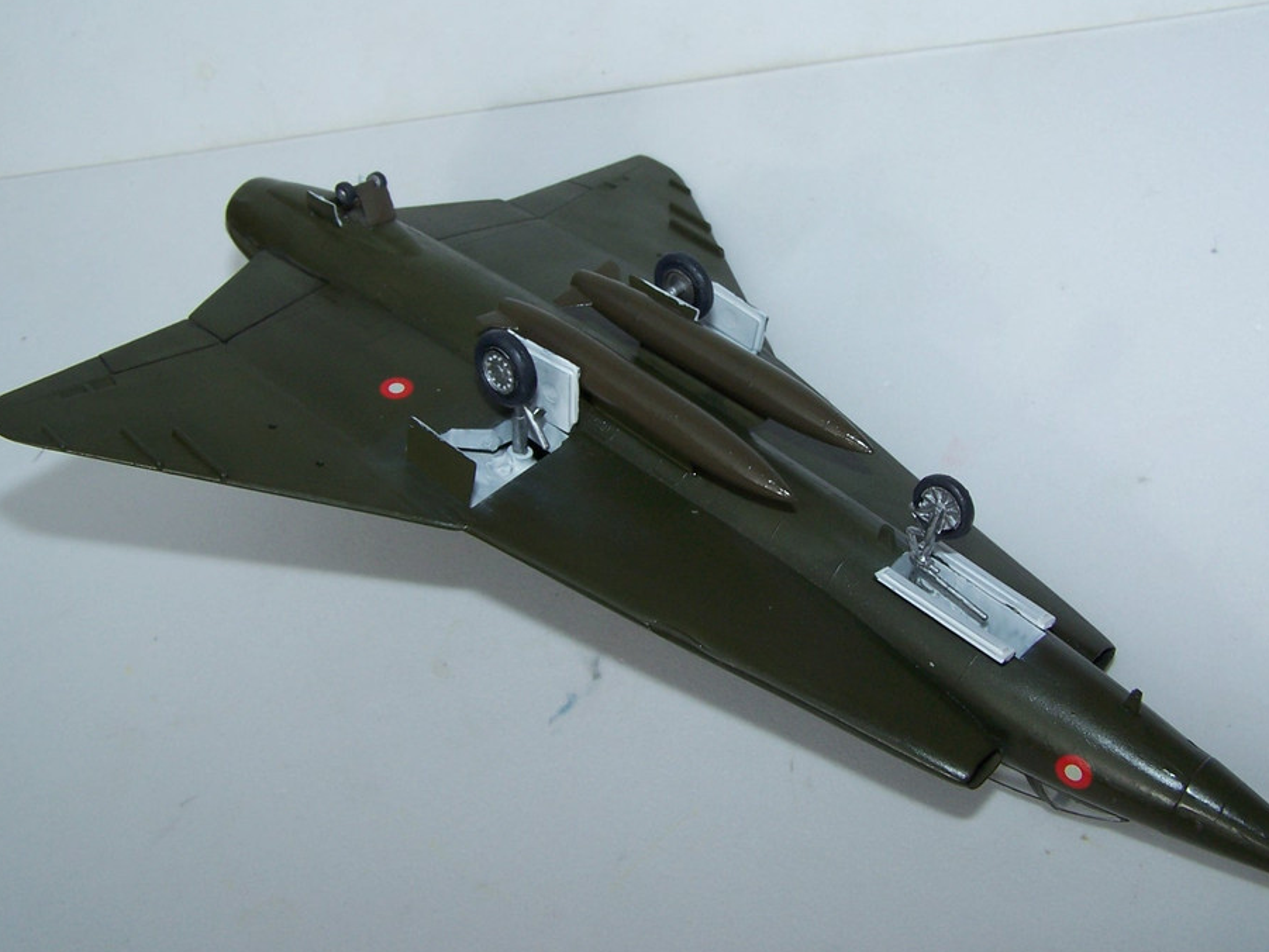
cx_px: 709
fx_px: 1650
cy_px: 420
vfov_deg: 32.2
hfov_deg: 42.0
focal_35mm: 45
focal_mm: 6.3
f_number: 5.6
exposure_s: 1/1000
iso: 80
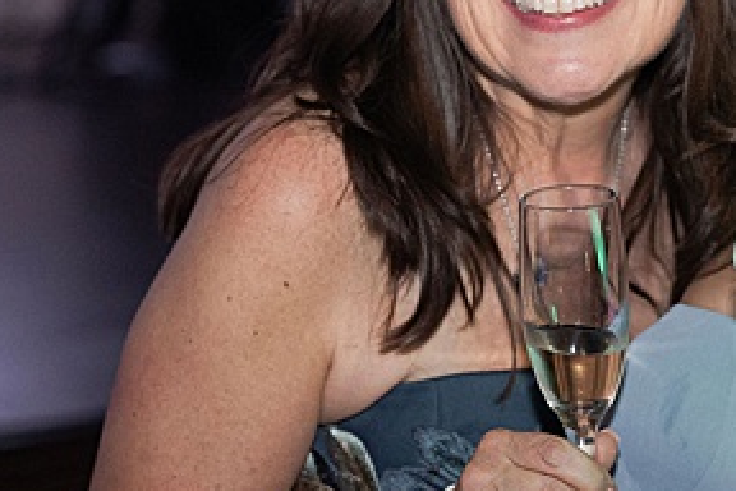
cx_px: 728
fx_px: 3312
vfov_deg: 8.4
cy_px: 23
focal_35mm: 162
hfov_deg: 12.5
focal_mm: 59
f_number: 2.5
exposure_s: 1/250
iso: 1250
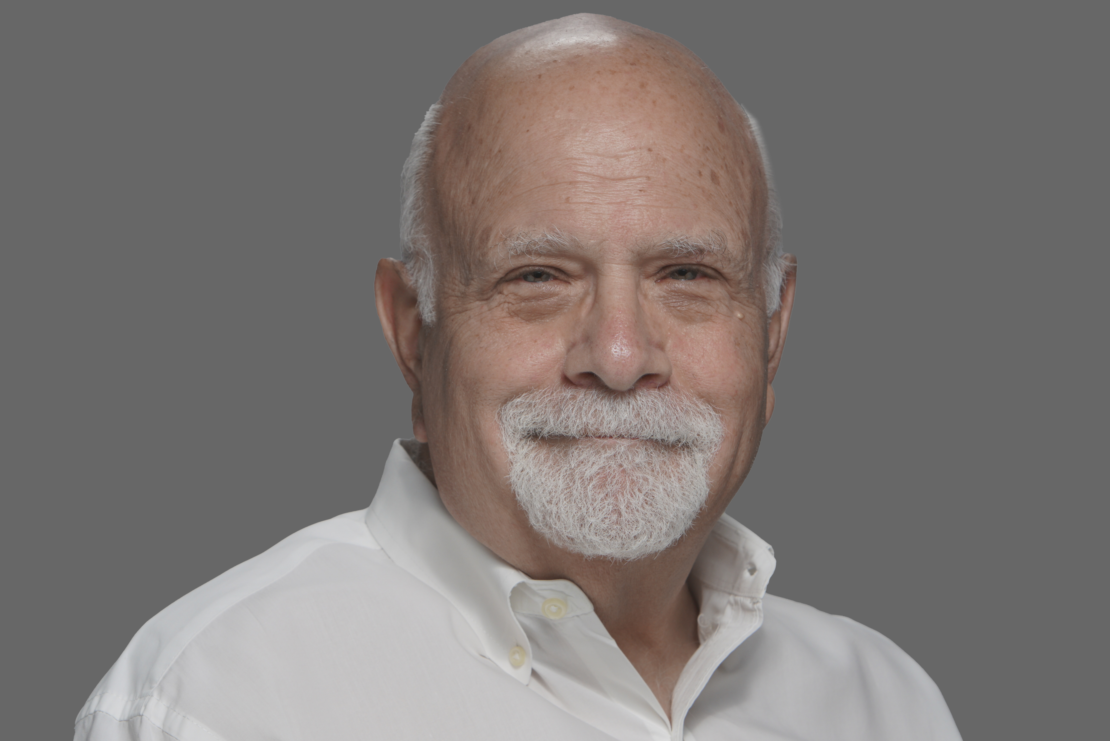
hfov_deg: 11.9
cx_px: 555
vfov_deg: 8.0
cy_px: 370
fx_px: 5304
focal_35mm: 172
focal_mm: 115
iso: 200
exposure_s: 1/250
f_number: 8
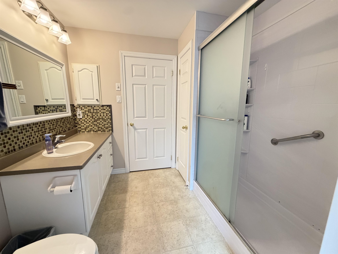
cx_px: 169
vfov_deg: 85.7
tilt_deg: -9.7
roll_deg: +0.3
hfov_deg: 102.1
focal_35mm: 14
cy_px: 127
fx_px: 137
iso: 500
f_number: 2.2
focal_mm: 2.22
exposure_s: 1/60
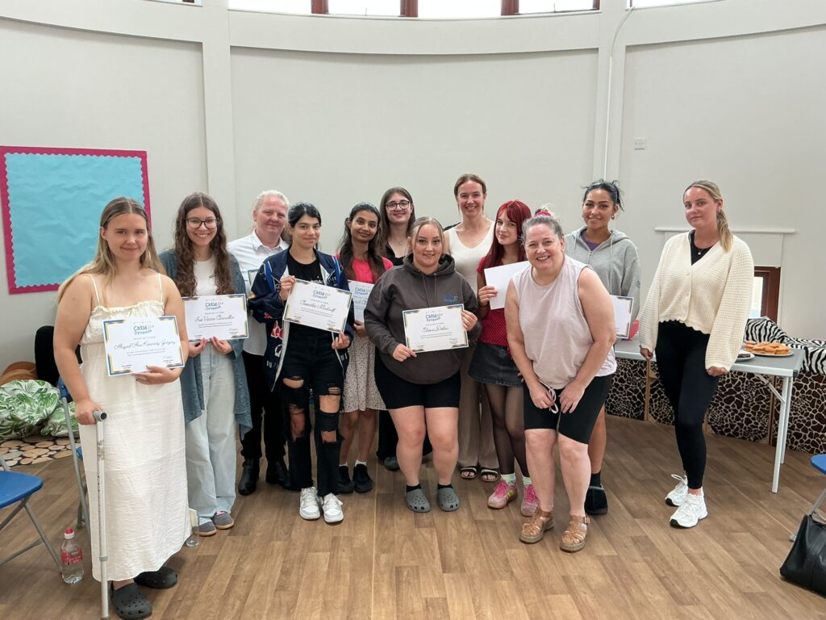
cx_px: 413
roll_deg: +0.4
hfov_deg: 61.7
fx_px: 692
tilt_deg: -8.4
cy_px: 310
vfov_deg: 48.2
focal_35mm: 29
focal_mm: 3
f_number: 1.8
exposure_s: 1/120
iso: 64
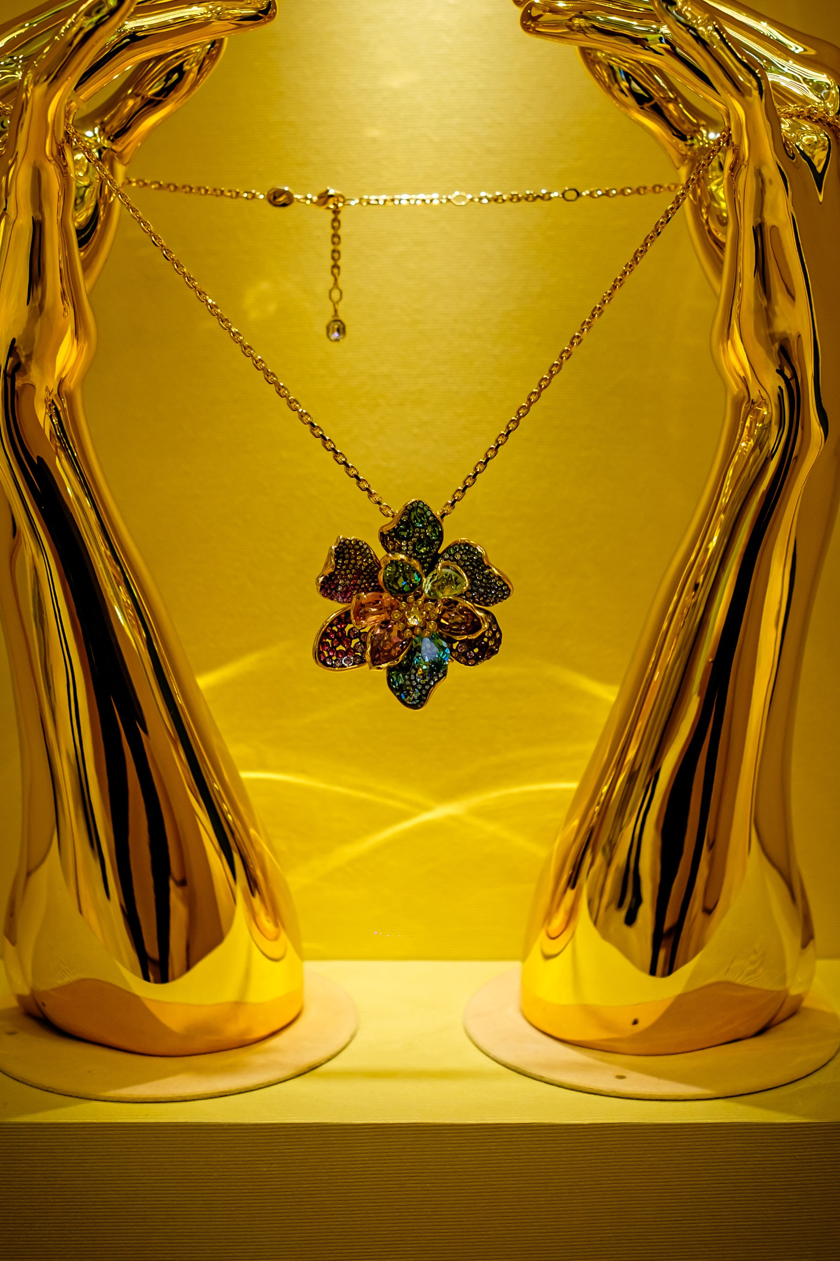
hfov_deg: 26.0
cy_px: 381
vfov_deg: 37.6
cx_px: 420
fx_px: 1820
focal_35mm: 52
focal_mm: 23
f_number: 3.2
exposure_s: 1/125
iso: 200
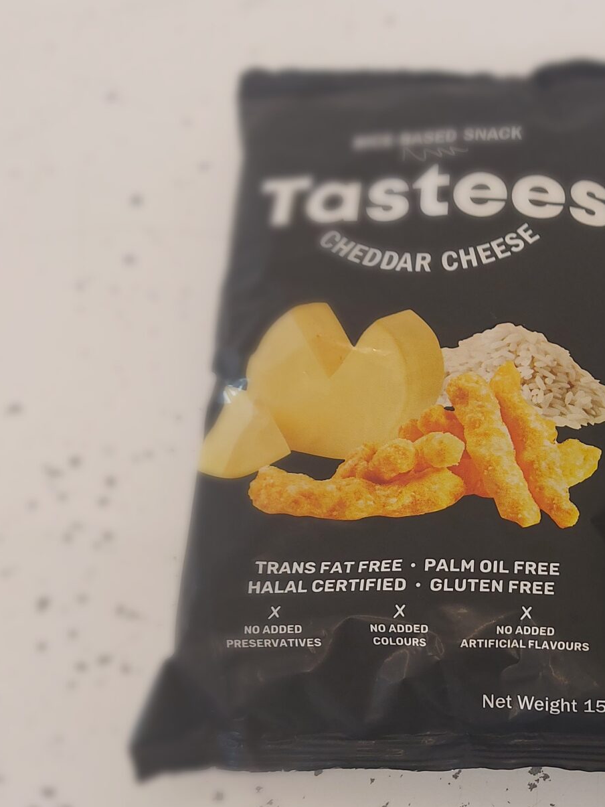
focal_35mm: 51
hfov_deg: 26.8
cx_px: 624
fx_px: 1188
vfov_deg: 36.9
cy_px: 568
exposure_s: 1/50
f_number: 1.8
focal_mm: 5.23
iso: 64
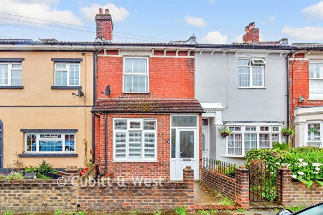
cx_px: 162
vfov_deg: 70.5
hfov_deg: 93.3
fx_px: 153
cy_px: 108
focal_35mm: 17
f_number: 8
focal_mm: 11.5
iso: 400
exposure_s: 1/80
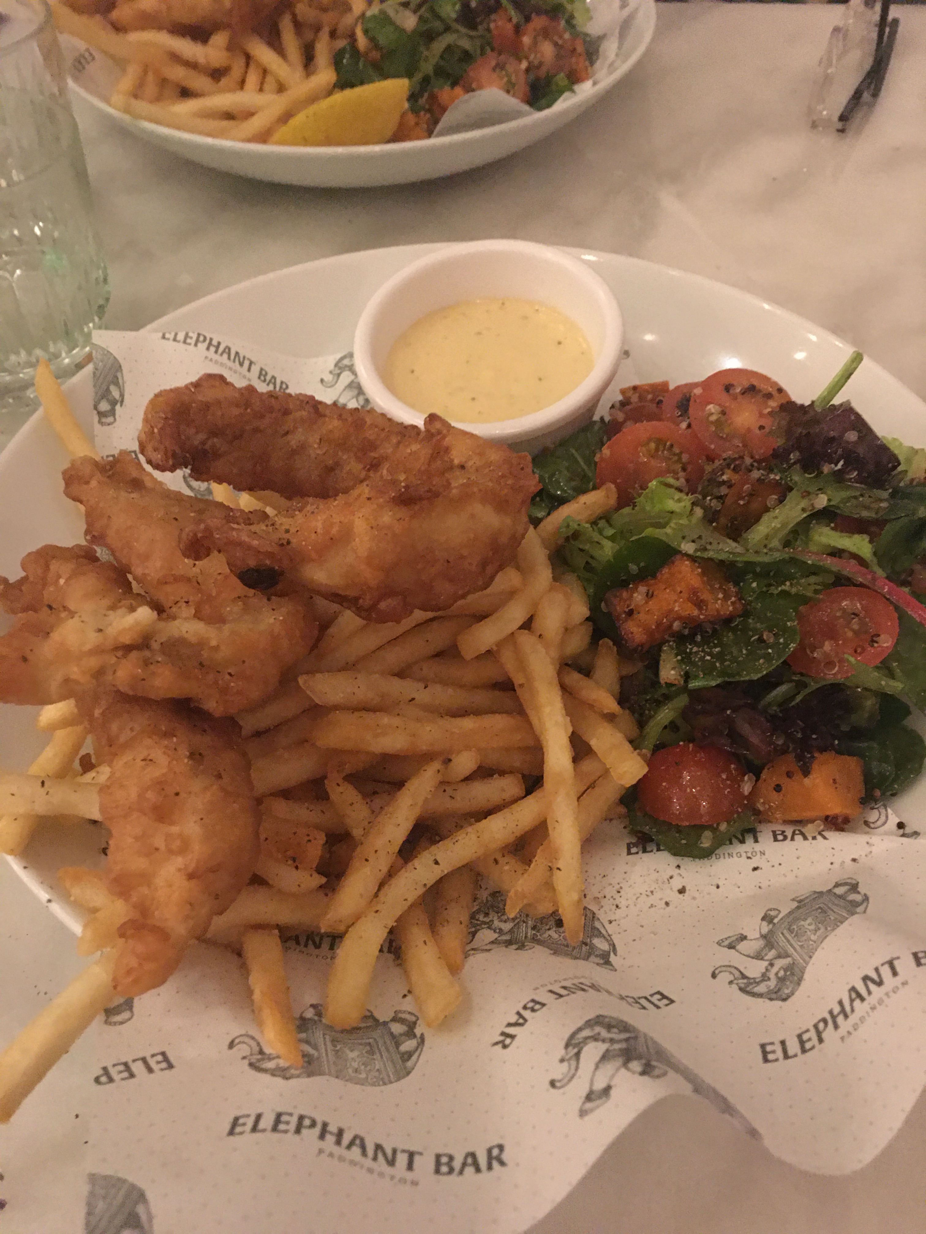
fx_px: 1034
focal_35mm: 29
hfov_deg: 48.2
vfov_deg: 61.7
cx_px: 463
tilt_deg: -50.0
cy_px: 617
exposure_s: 1/4
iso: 125
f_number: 2.2
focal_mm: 4.15
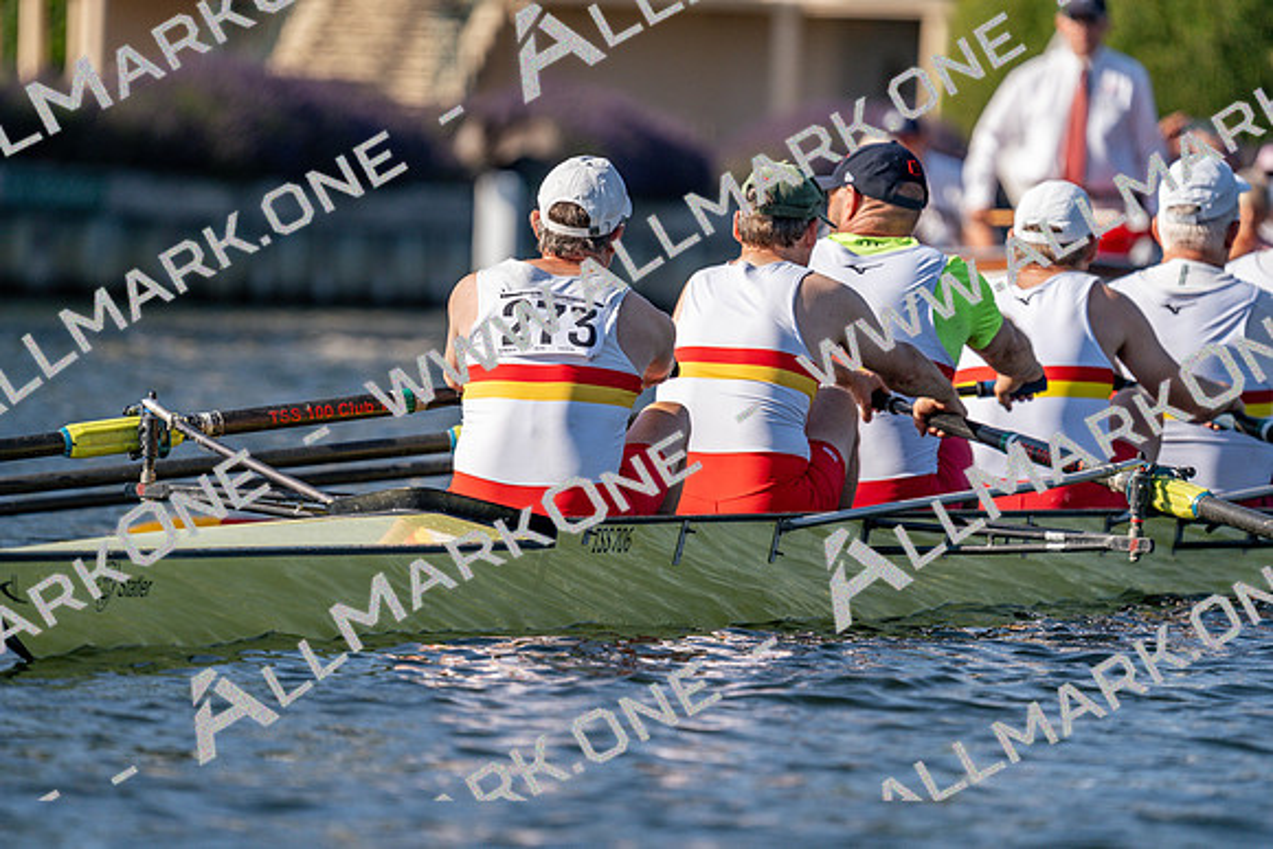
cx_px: 636
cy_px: 424
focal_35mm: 452
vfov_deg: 3.0
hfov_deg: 4.6
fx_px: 15986
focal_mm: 452
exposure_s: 1/1600
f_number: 6.3
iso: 250
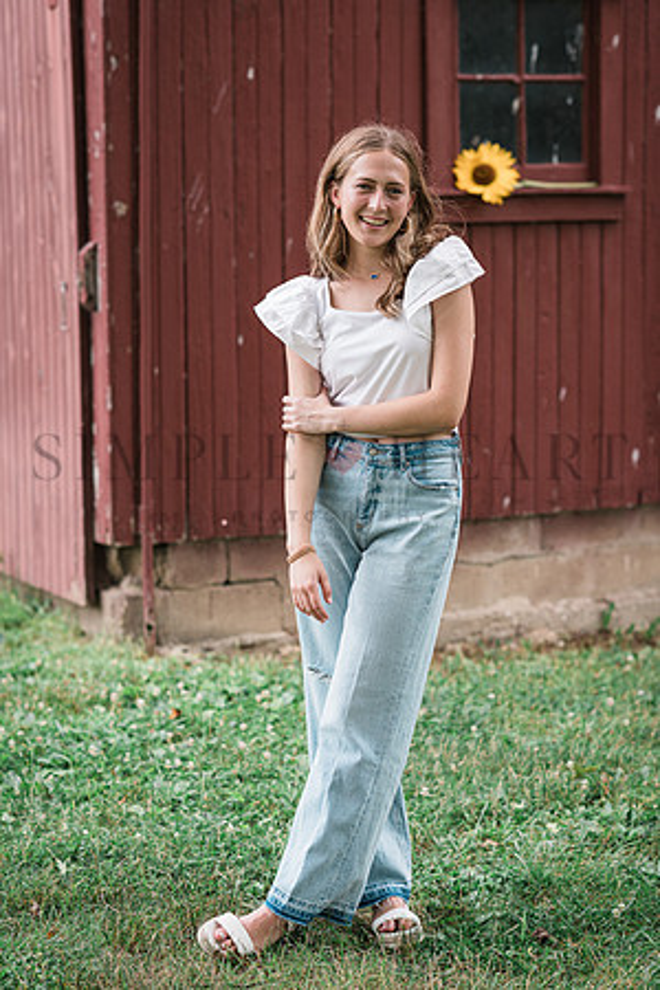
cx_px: 330
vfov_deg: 23.9
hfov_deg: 16.1
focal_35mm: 85
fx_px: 2337
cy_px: 495
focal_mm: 85
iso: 250
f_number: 2.8
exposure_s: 1/100
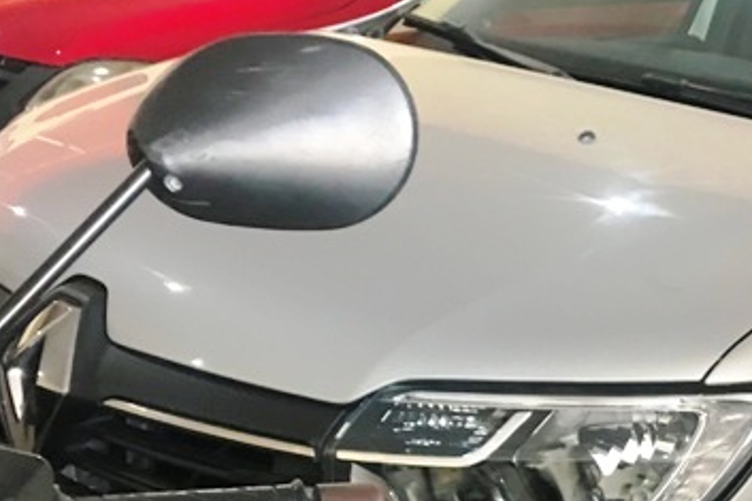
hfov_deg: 29.6
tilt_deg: -17.1
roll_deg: -5.7
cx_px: 641
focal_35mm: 66
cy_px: 409
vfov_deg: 20.3
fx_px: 1378
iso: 100
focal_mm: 3.99
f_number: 1.8
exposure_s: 1/11
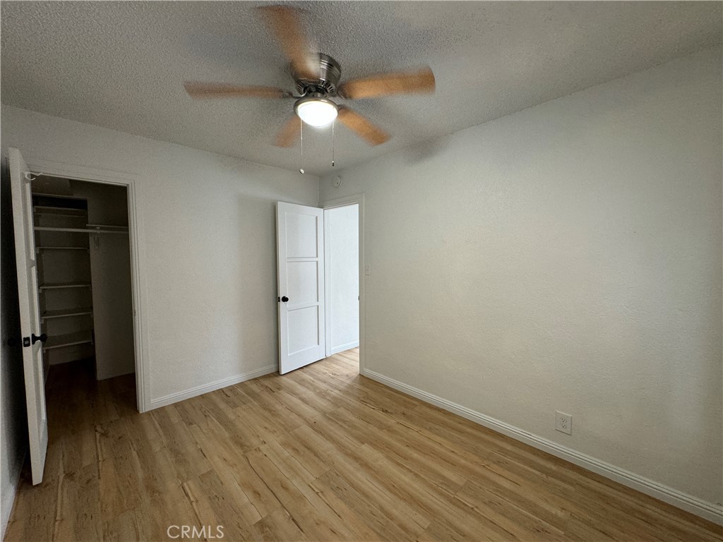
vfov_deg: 85.7
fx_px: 292
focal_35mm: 14
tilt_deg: -4.3
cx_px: 362
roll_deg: +0.0
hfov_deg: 102.1
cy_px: 271
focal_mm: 2.22
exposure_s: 1/60
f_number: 2.2
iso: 200
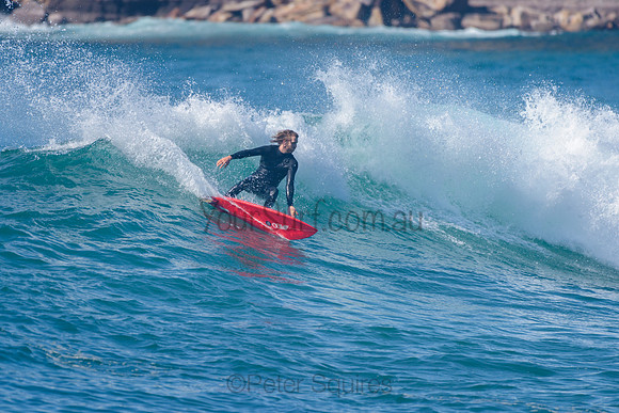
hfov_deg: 3.4
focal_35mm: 613
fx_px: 10539
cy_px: 168
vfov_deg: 2.2
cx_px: 240
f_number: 5.6
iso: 125
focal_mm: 500
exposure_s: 1/2000
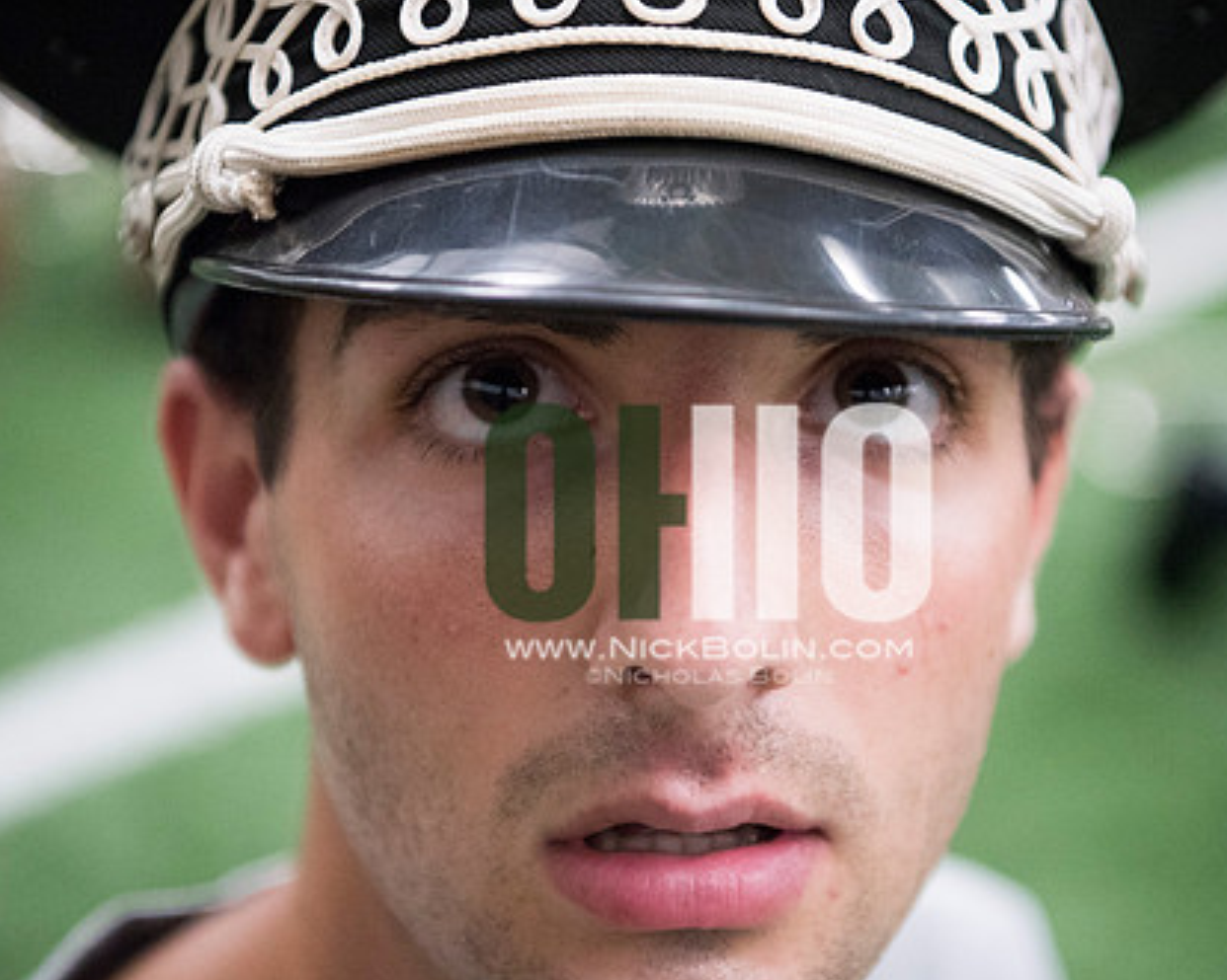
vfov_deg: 16.7
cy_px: 543
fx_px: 3340
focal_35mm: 92
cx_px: 708
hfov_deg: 20.8
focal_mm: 70
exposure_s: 1/200
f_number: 3.2
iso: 3200
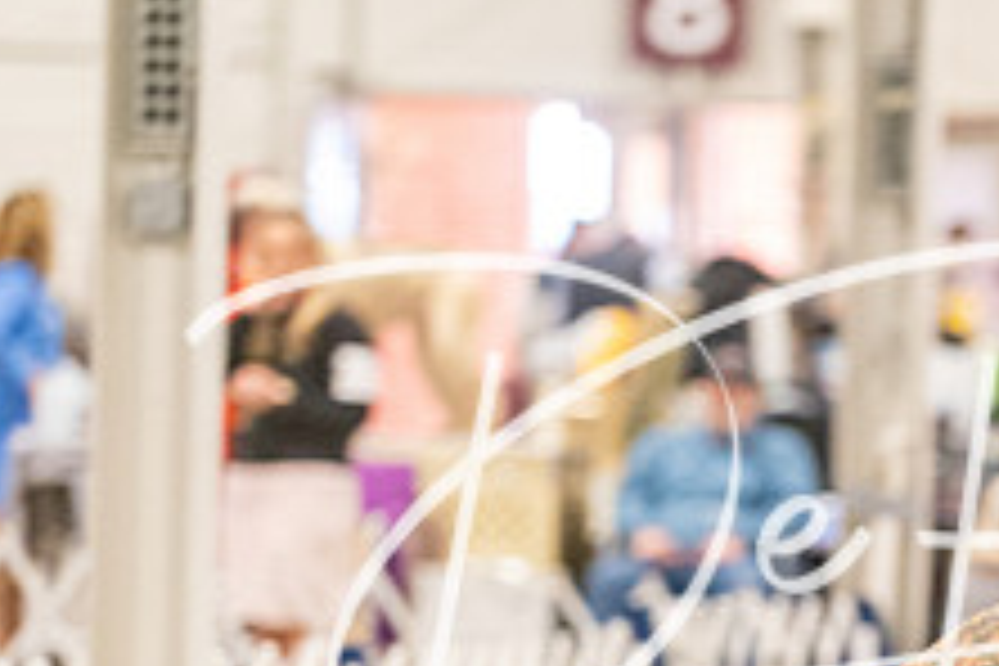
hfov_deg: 4.6
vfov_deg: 3.1
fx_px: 12376
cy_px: 844
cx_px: 981
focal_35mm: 446
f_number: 3.2
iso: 6400
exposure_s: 1/250
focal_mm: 171
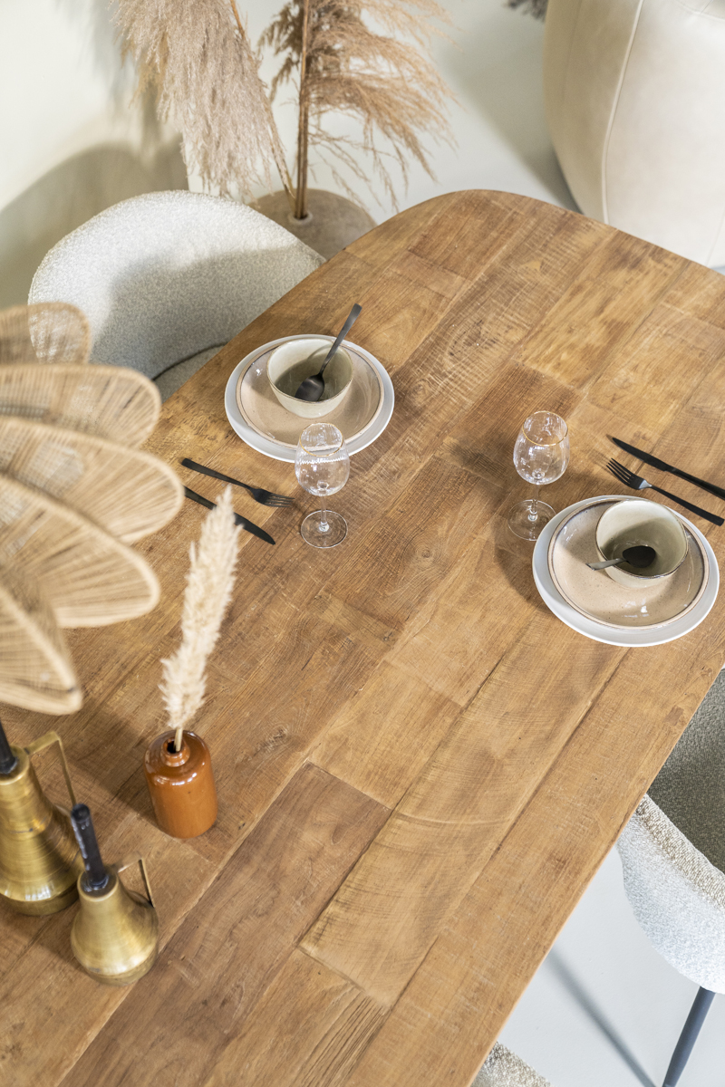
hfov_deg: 26.0
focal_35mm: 52
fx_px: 1571
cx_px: 362
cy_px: 544
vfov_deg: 38.2
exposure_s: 1/80
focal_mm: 52
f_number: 2.8
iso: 1250
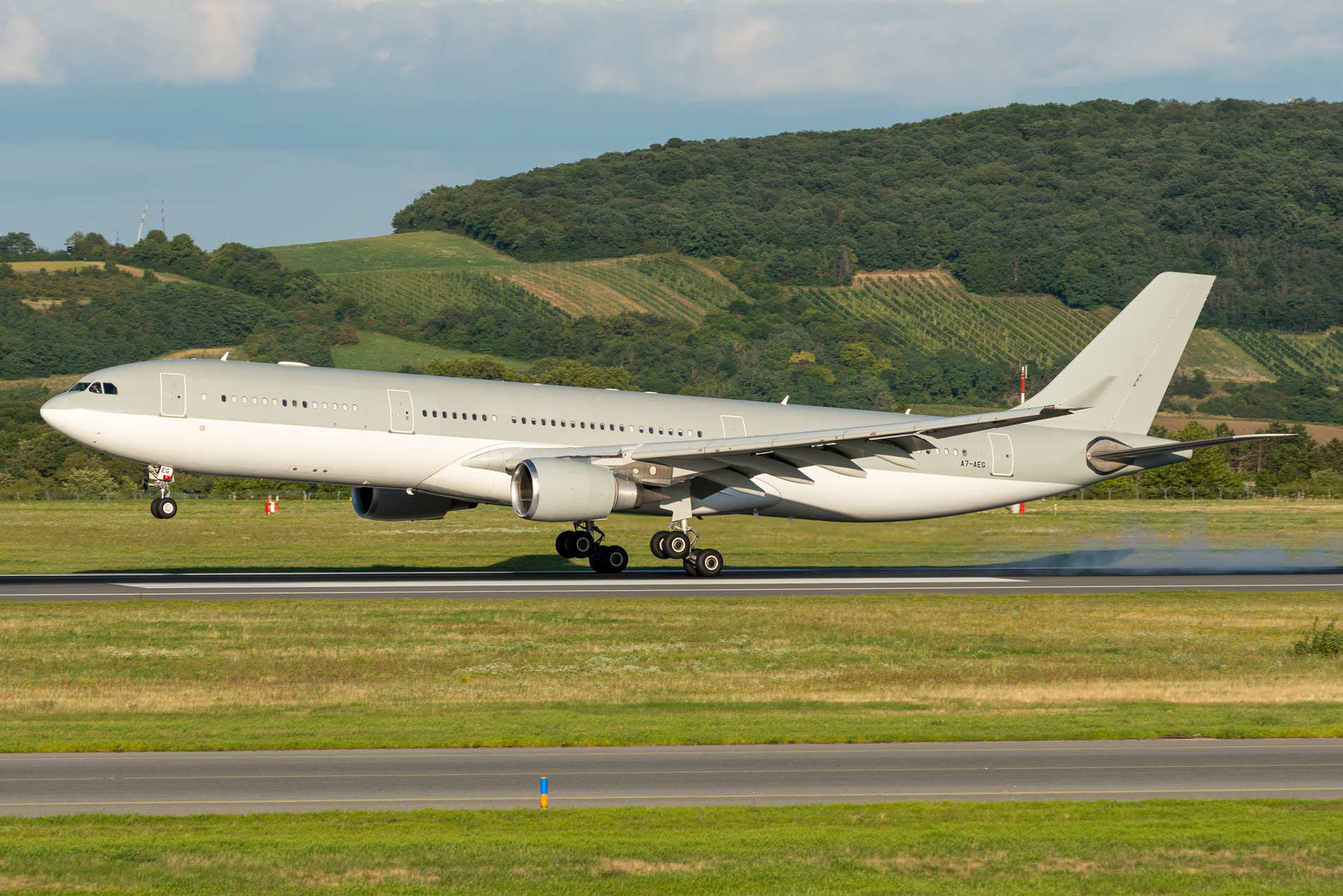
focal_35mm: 202
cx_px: 672
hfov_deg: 10.2
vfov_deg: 6.8
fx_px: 7536
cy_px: 448
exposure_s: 1/640
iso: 160
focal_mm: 135
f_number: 8
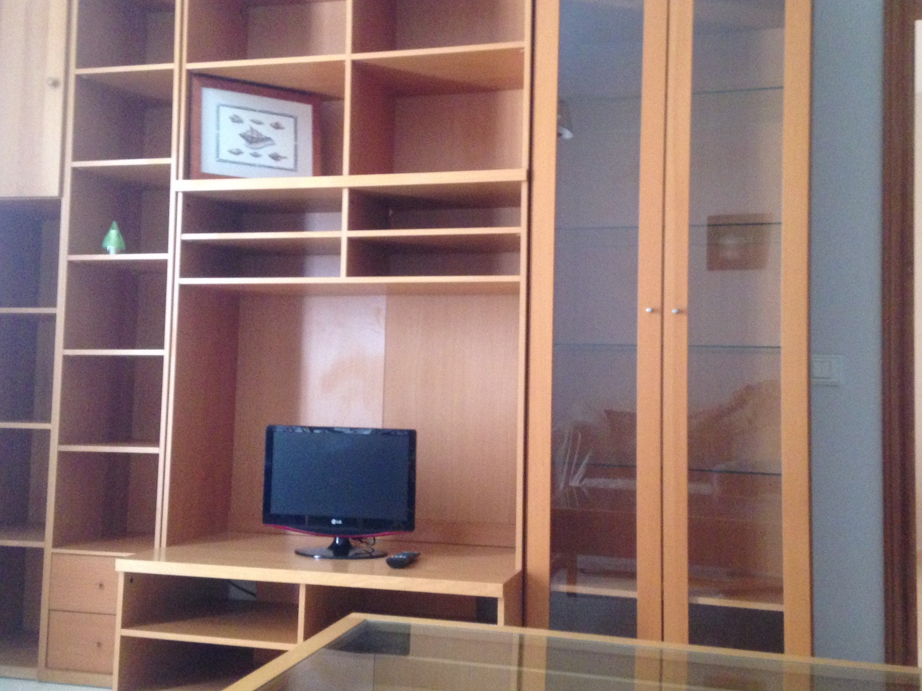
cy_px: 322
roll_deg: -1.5
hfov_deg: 46.8
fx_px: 1065
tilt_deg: +4.1
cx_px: 465
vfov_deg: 35.9
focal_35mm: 40
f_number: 2.4
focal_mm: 4.12
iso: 400
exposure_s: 1/15
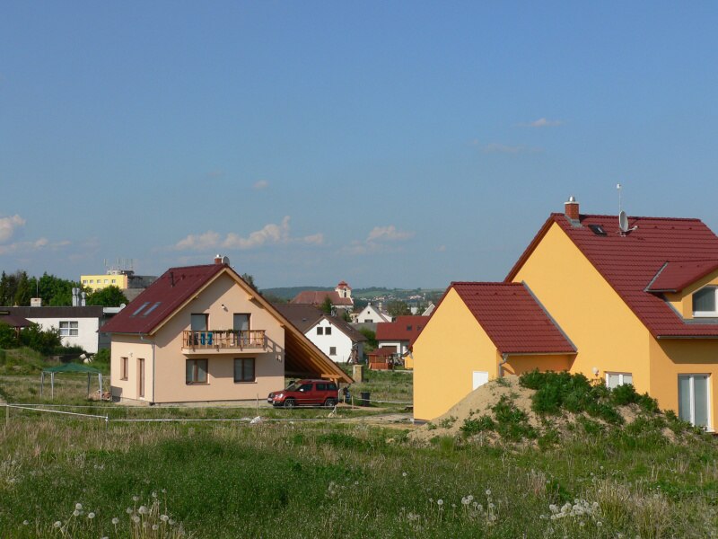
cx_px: 359
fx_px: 1307
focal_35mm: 63
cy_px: 270
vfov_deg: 23.3
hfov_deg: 30.7
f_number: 5.6
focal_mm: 10.5
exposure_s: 1/500
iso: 80
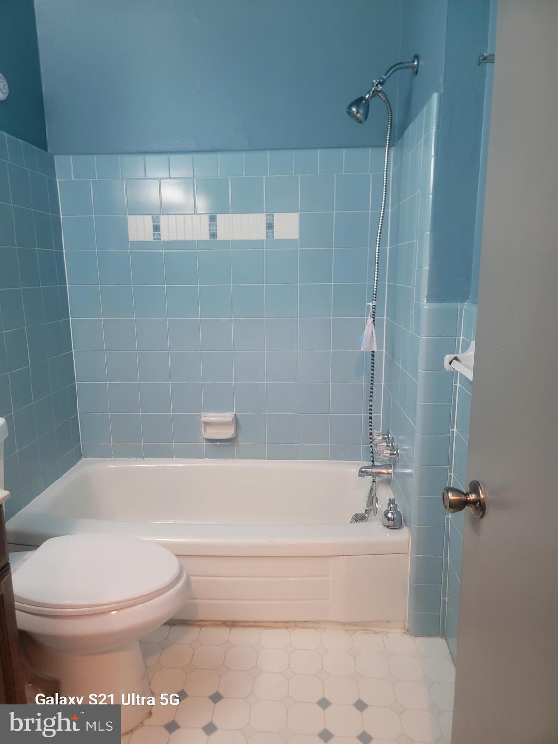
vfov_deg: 71.6
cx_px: 279
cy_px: 372
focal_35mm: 24
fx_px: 516
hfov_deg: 56.8
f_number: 1.8
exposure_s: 1/40
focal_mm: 6.7
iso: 500
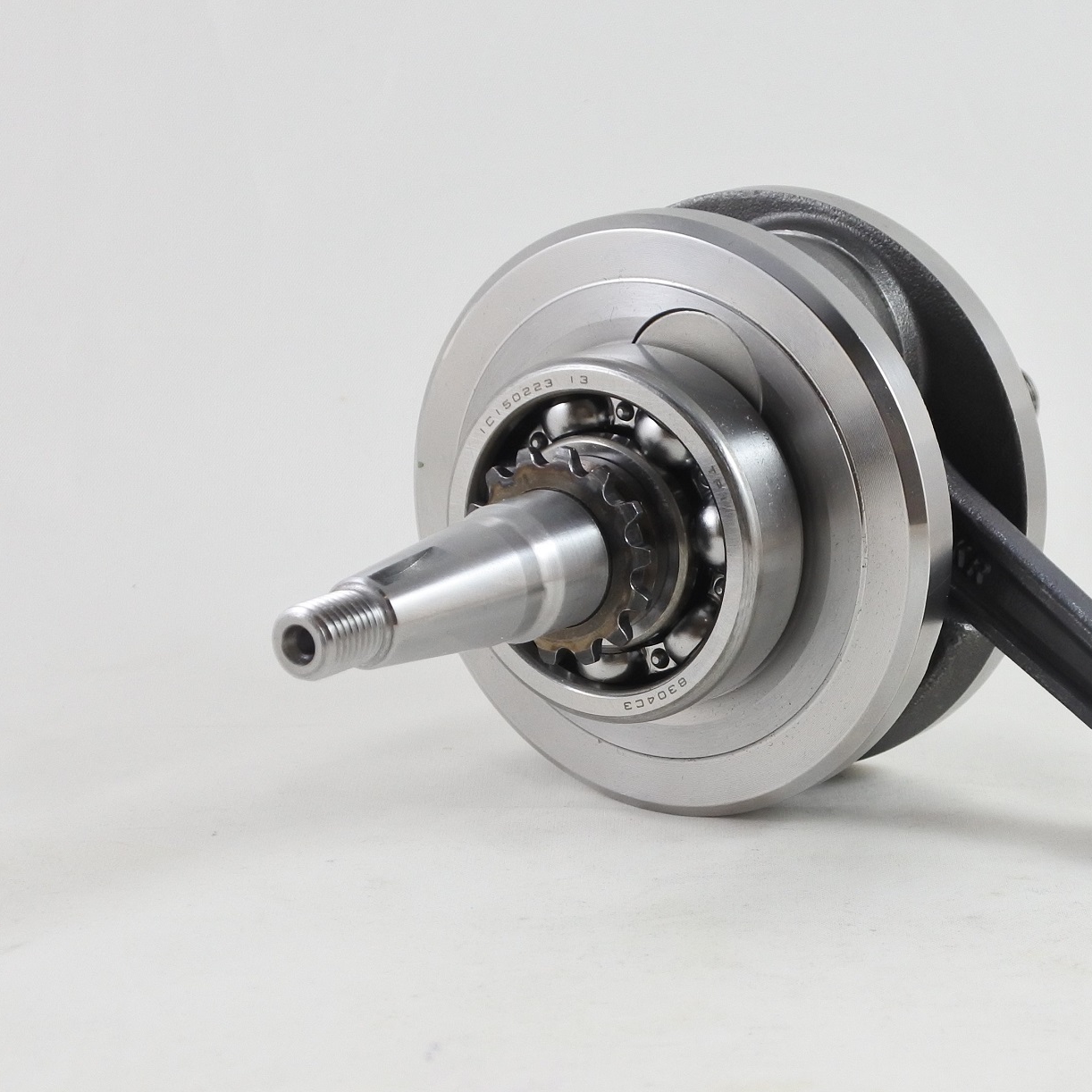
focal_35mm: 61
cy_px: 554
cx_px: 760
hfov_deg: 27.9
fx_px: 2177
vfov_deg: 28.2
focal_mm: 17.6
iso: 500
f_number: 4.5
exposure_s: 1/125
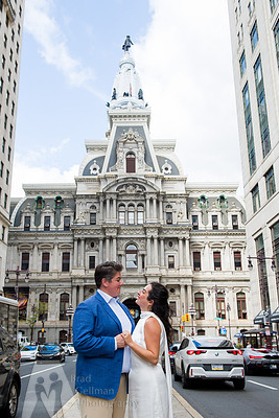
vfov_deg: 53.1
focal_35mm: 36
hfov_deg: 36.9
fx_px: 418
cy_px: 218
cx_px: 126
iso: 800
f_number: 6.3
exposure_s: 1/640
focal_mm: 32
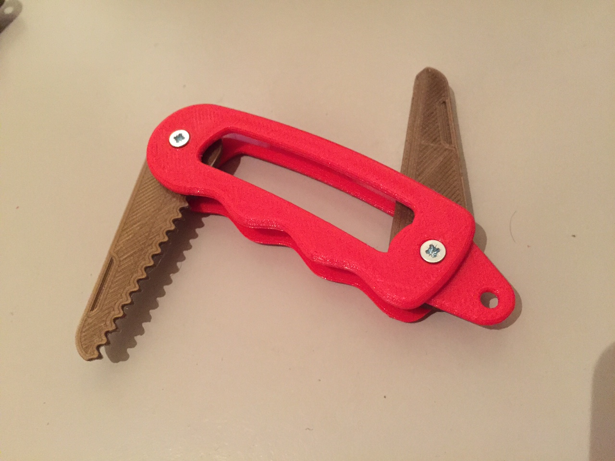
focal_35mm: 29
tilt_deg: -61.0
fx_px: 515
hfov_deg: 61.7
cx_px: 308
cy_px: 230
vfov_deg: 48.2
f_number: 2.2
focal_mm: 4.15
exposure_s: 1/17
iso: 400
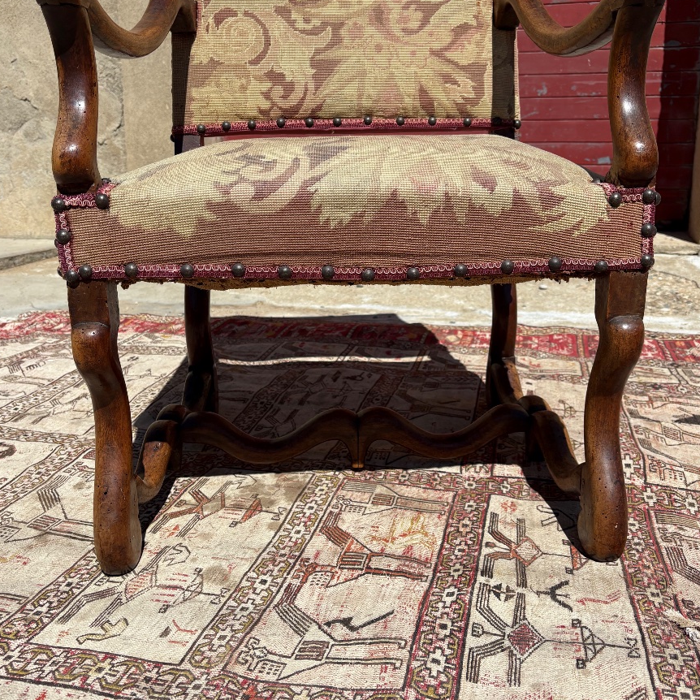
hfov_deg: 51.1
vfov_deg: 51.0
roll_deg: -0.1
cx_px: 356
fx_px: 732
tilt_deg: -10.1
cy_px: 307
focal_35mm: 32
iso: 50
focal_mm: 5.96
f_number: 1.6
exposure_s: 1/6329
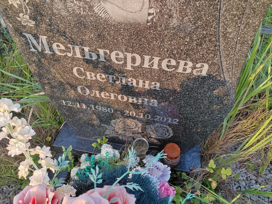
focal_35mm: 27
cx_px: 136
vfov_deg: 51.4
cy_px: 102
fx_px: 212
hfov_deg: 65.3
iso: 100
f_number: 1.9
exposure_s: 1/250
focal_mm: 5.52
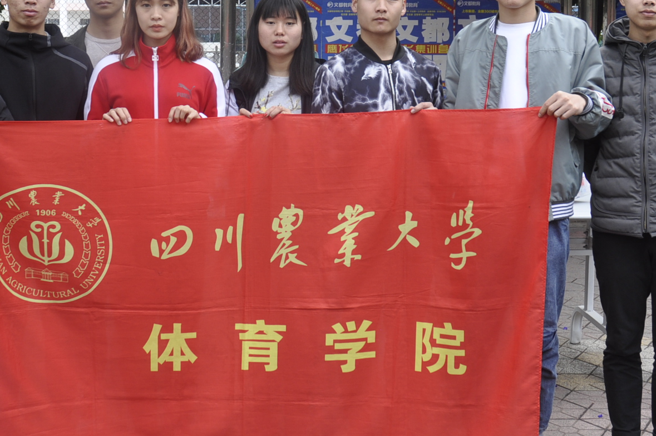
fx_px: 1092
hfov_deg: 33.4
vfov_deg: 22.5
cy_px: 156
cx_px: 271
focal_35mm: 60
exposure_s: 1/160
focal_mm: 22
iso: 200
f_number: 6.3
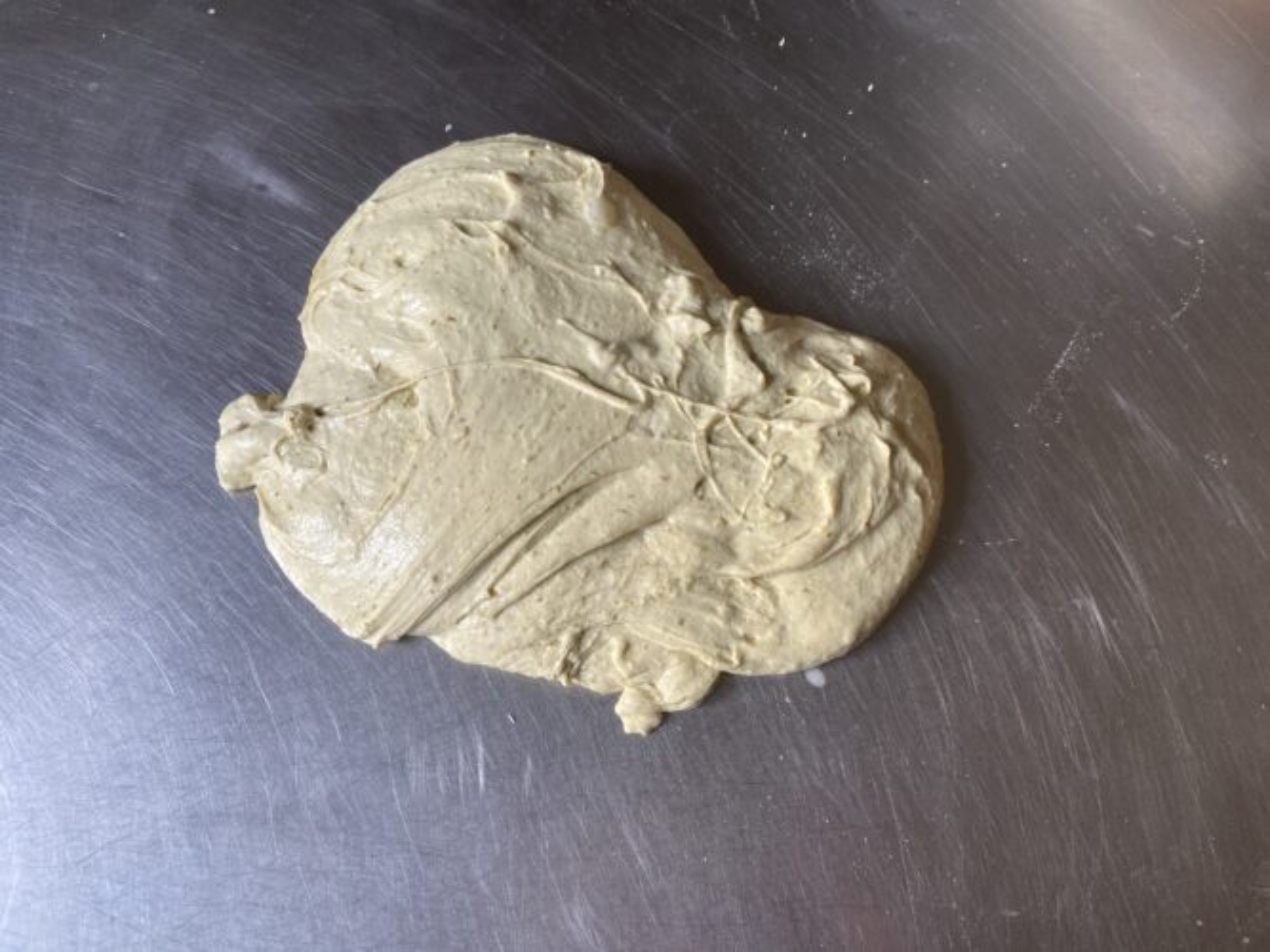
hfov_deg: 67.3
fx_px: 954
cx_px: 635
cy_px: 476
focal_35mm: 26
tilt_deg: -72.8
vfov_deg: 53.0
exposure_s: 1/122
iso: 80
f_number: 1.8
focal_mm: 4.25
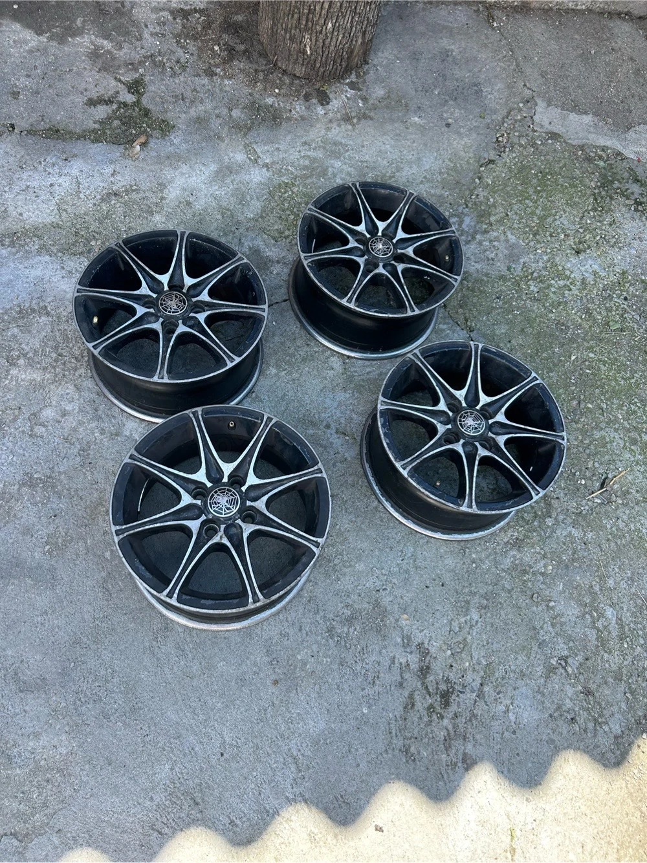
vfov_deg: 67.3
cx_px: 324
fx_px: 648
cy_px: 432
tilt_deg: -60.8
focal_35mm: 26
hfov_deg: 53.0
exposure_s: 1/523
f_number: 1.5
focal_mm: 5.7
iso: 50
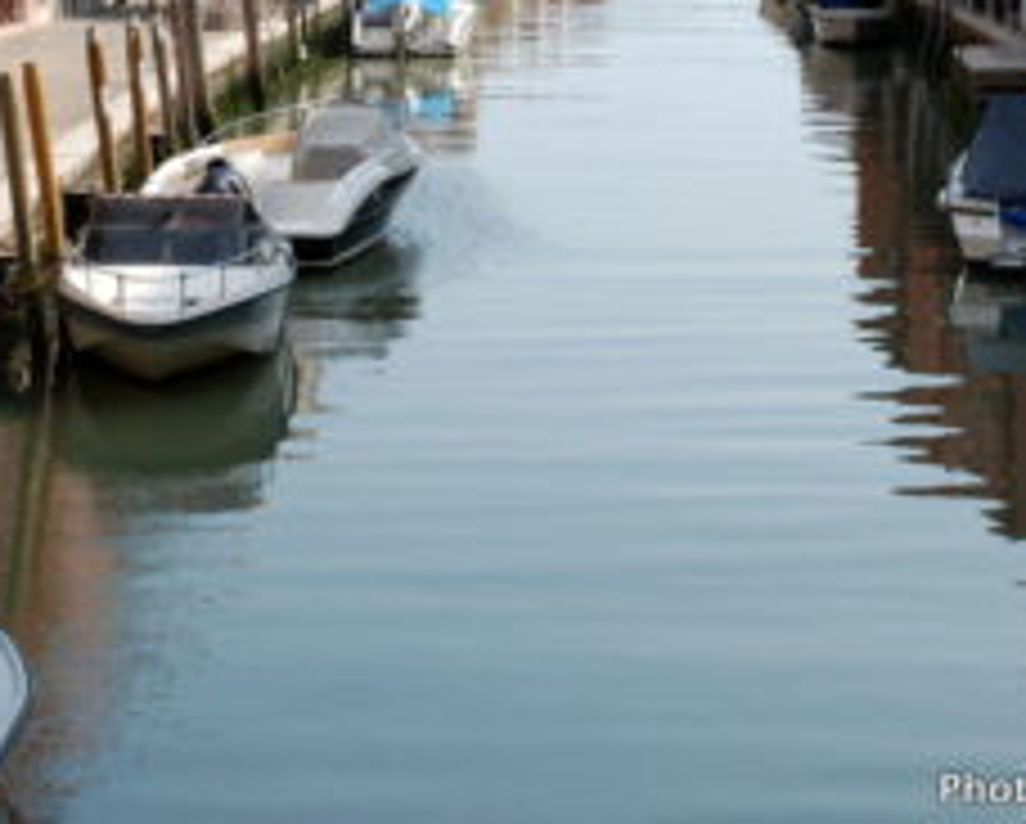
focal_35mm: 105
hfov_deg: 18.2
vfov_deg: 14.6
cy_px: 101
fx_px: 3192
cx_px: 630
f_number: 11
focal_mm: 34
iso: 100
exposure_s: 1/100
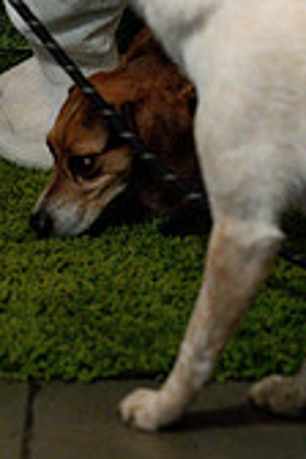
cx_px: 123
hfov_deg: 7.5
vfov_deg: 11.1
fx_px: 2320
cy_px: -115
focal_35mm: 182
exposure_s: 1/500
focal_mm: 68
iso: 8000
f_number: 4.5
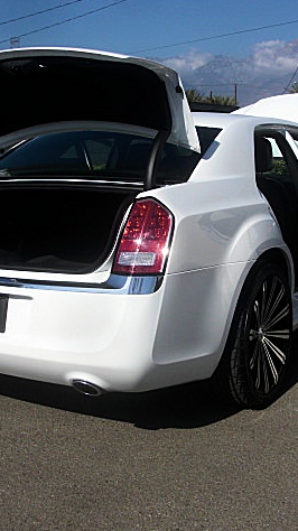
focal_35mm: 53
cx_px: 193
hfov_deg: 22.5
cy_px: 267
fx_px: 746
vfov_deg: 39.2
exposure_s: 1/250
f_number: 7.9
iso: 50
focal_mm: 6.3
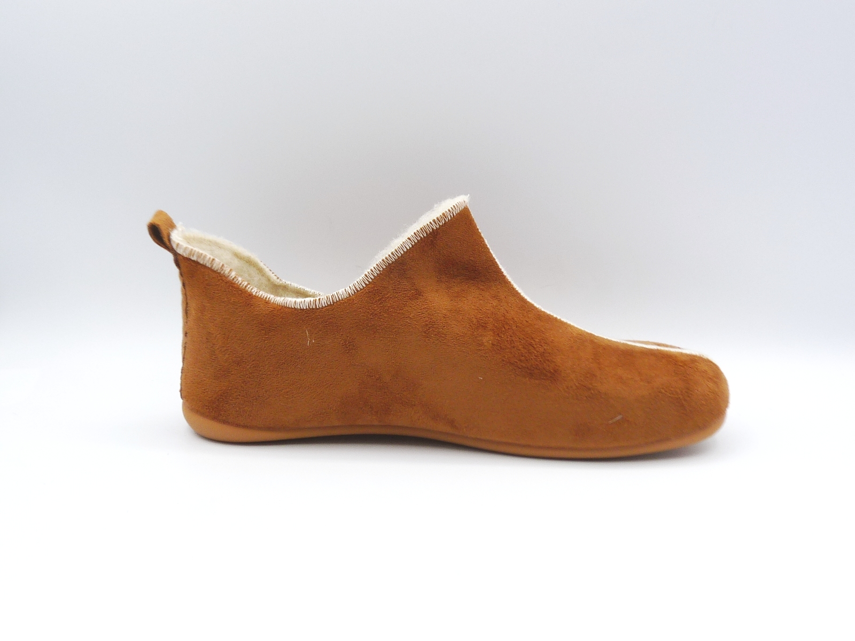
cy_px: 320
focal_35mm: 35
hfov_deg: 52.6
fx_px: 864
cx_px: 428
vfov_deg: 40.7
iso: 100
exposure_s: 1/200
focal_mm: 4.8
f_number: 4.5
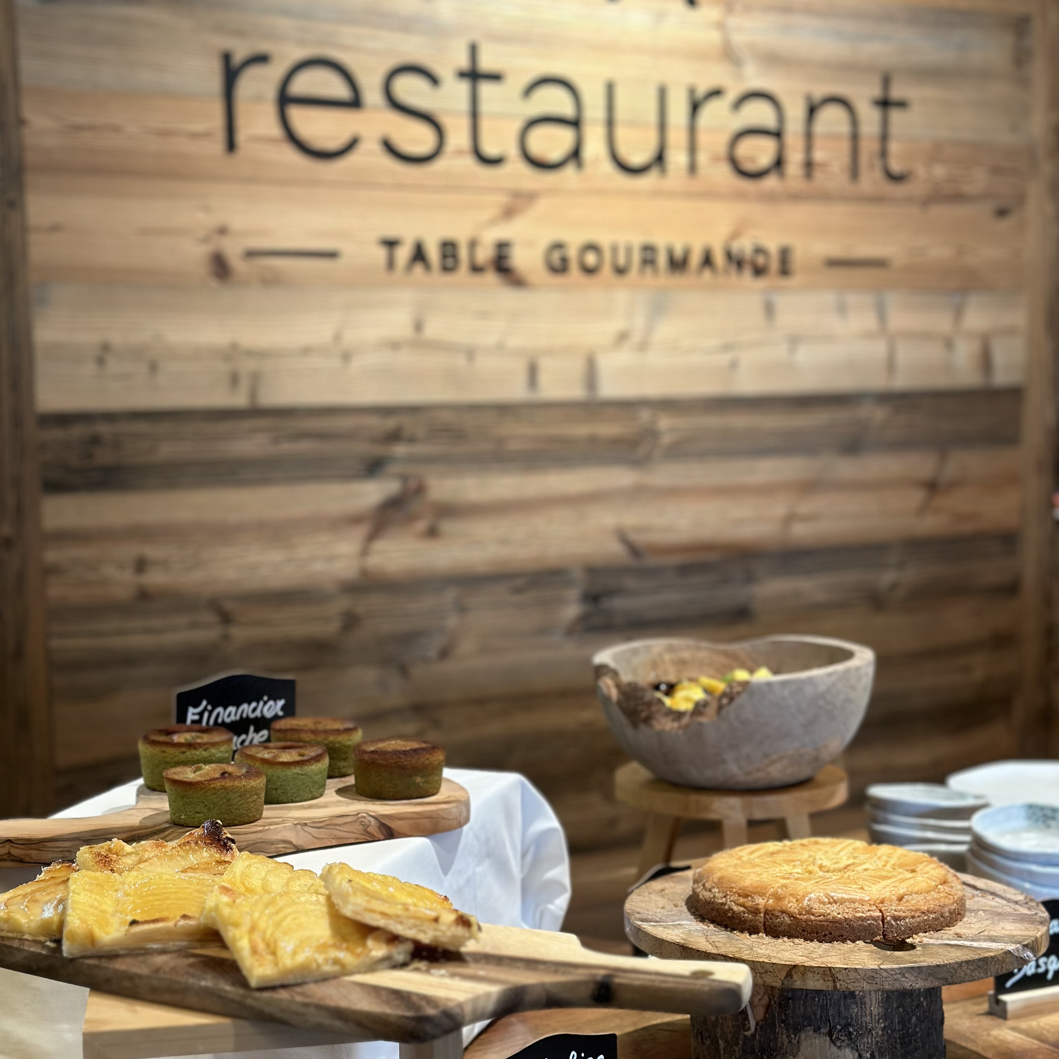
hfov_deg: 30.0
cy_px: 598
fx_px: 1973
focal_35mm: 57
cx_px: 526
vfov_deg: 30.0
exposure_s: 1/50
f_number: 1.78
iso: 160
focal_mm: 6.86
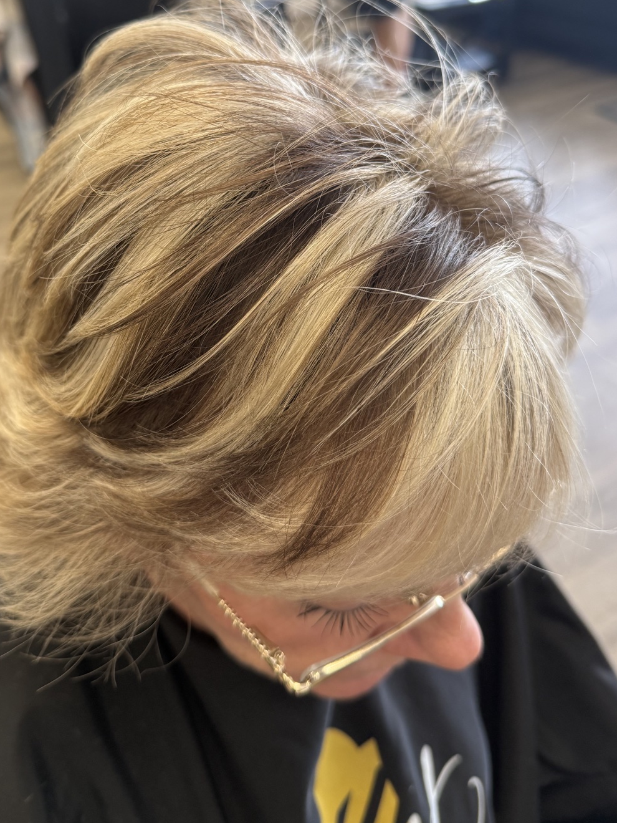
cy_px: 276
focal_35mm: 32
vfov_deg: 55.6
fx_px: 760
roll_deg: +3.9
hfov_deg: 44.0
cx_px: 264
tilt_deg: -29.2
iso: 160
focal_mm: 6.76
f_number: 1.78
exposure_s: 1/120
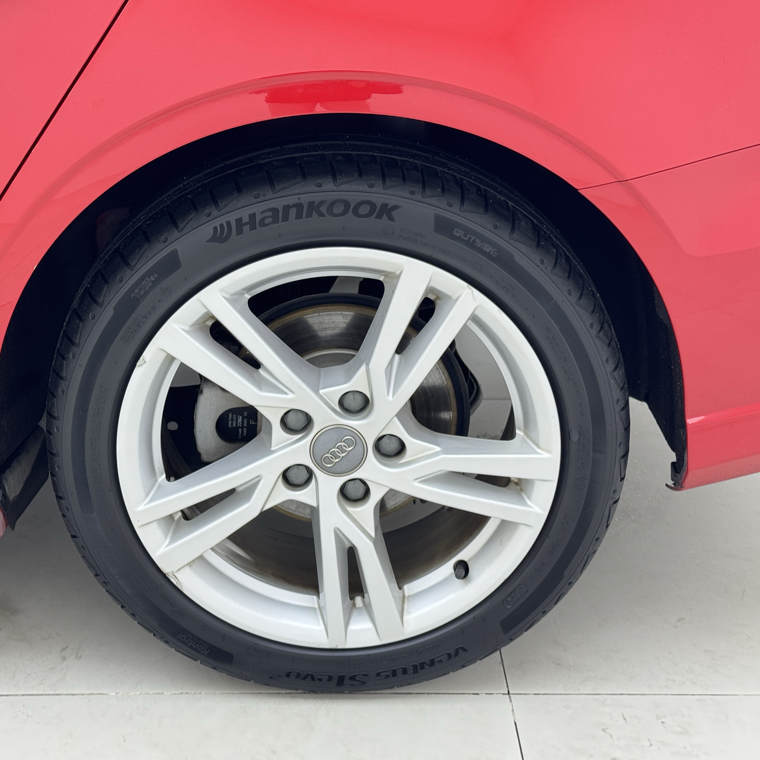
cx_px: 320
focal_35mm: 57
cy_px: 382
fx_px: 1416
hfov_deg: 30.0
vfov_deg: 30.0
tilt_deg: -24.6
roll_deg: -0.2
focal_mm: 6.76
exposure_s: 1/100
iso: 50
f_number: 1.78
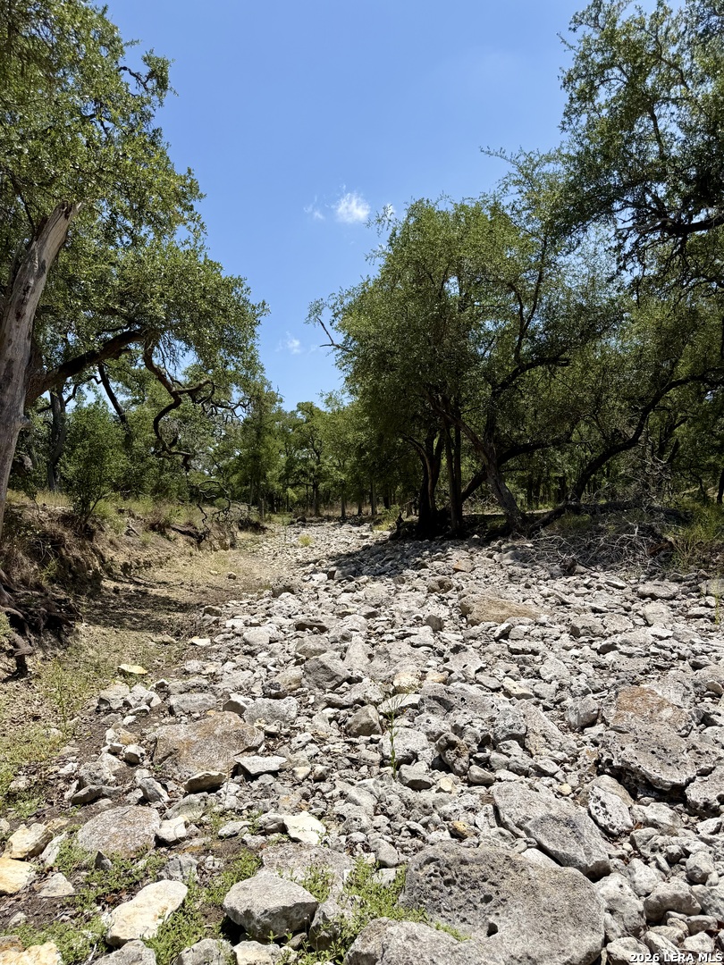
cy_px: 482
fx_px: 669
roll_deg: +3.1
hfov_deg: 56.8
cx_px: 362
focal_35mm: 24
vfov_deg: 71.6
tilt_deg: +1.8
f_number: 1.78
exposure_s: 1/5319
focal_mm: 6.76
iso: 80
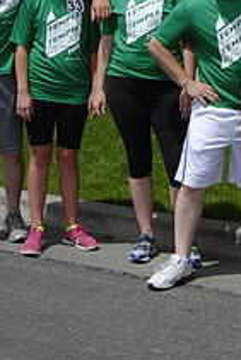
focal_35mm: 91
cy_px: -81
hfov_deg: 14.9
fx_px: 909
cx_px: 222
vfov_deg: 20.7
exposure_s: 1/800
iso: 400
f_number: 10
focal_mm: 22
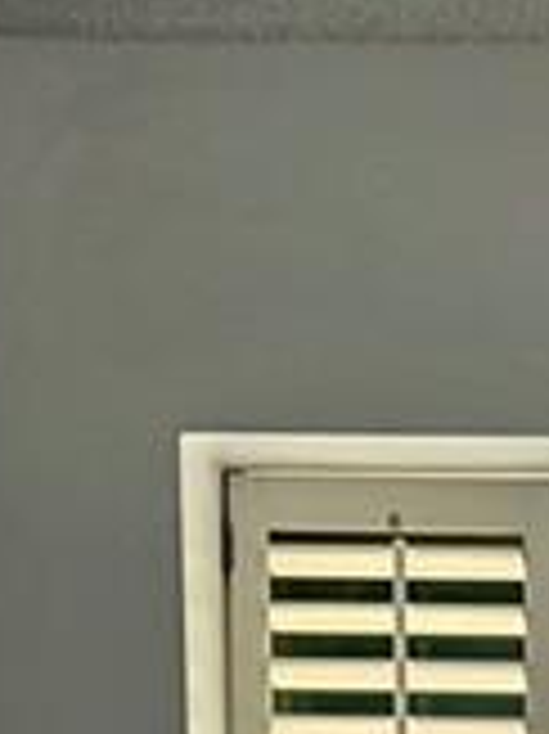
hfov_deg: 7.6
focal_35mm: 192
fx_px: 4065
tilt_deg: -6.1
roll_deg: -0.3
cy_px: 1459
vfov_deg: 9.6
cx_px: 806
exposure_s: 1/121
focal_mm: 5.7
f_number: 1.5
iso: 80
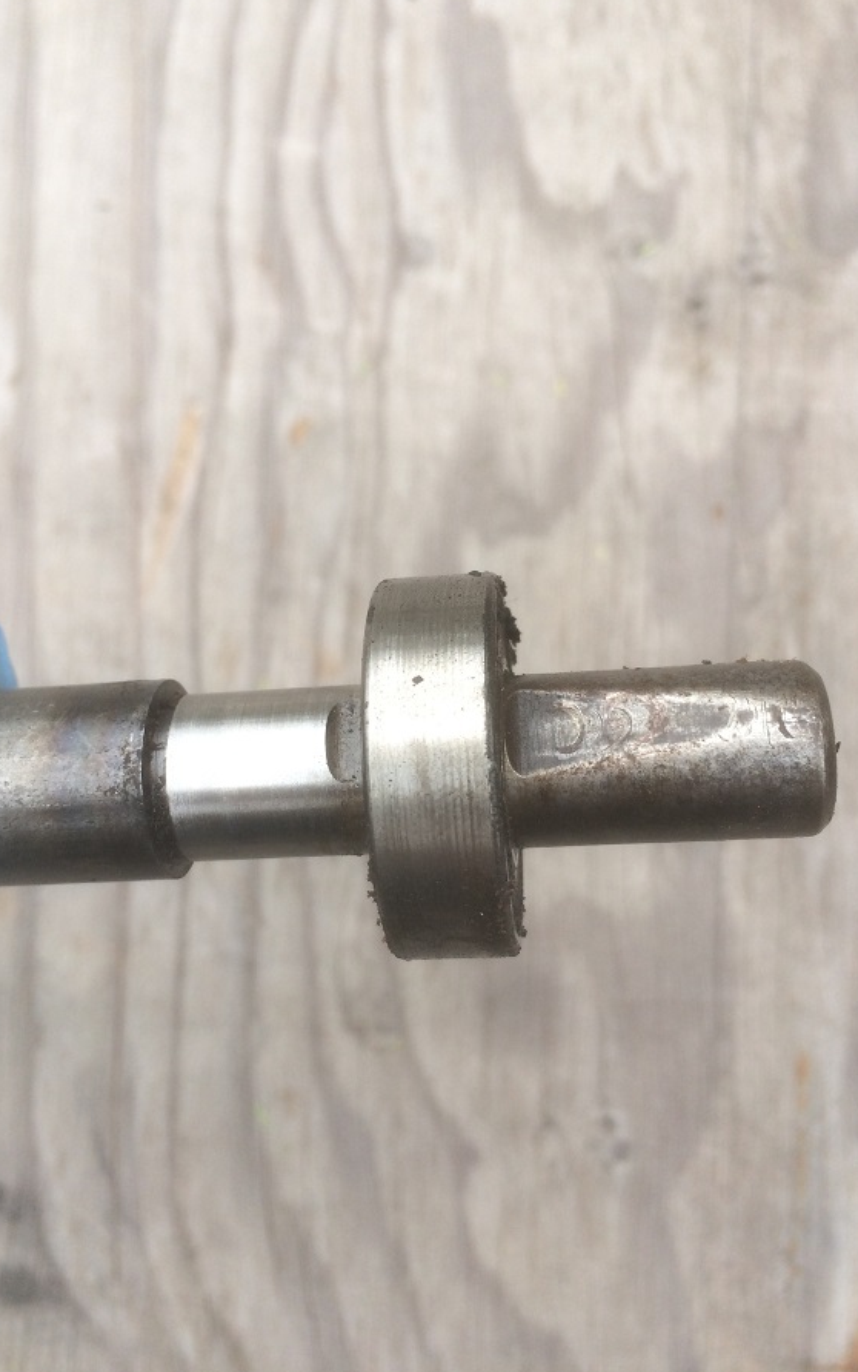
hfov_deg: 40.6
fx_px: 1159
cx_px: 413
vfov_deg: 61.2
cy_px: 684
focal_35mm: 31
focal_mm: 4.15
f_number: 2.2
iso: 32
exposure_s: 1/684
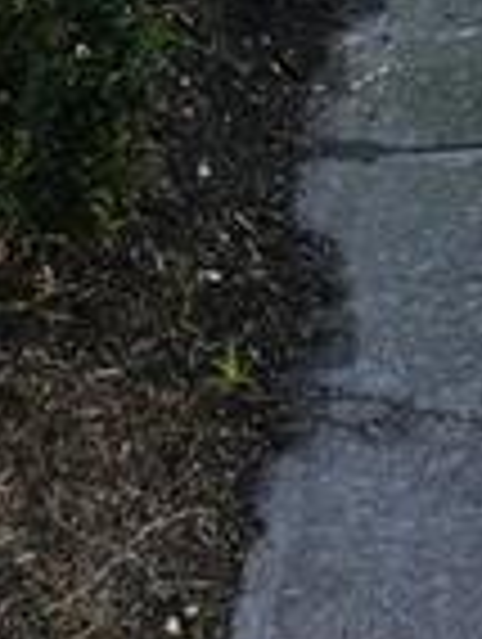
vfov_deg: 13.1
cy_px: -742
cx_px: 991
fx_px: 2295
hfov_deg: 10.8
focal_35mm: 124
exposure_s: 1/1218
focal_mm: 5.4
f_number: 1.8
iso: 25
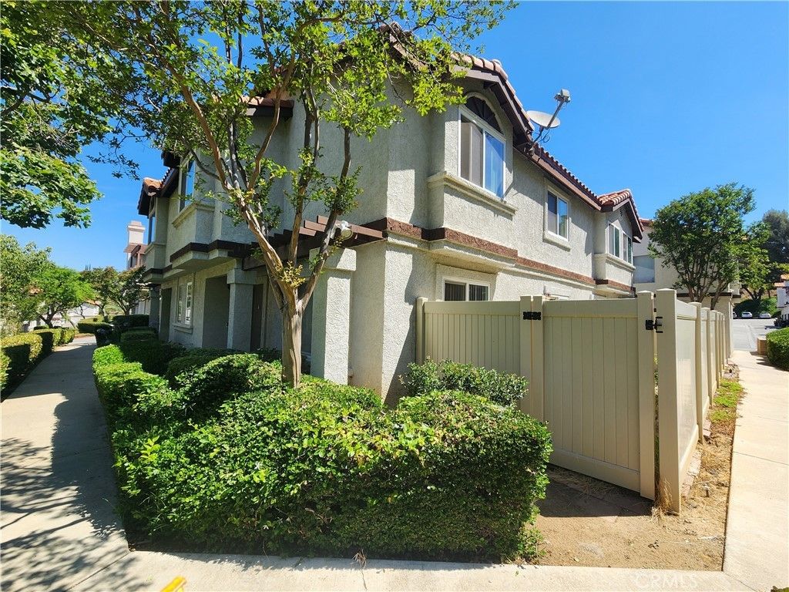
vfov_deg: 89.9
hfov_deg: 106.2
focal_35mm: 13
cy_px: 296
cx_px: 394
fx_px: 296
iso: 50
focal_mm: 2.2
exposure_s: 1/1179
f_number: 2.2
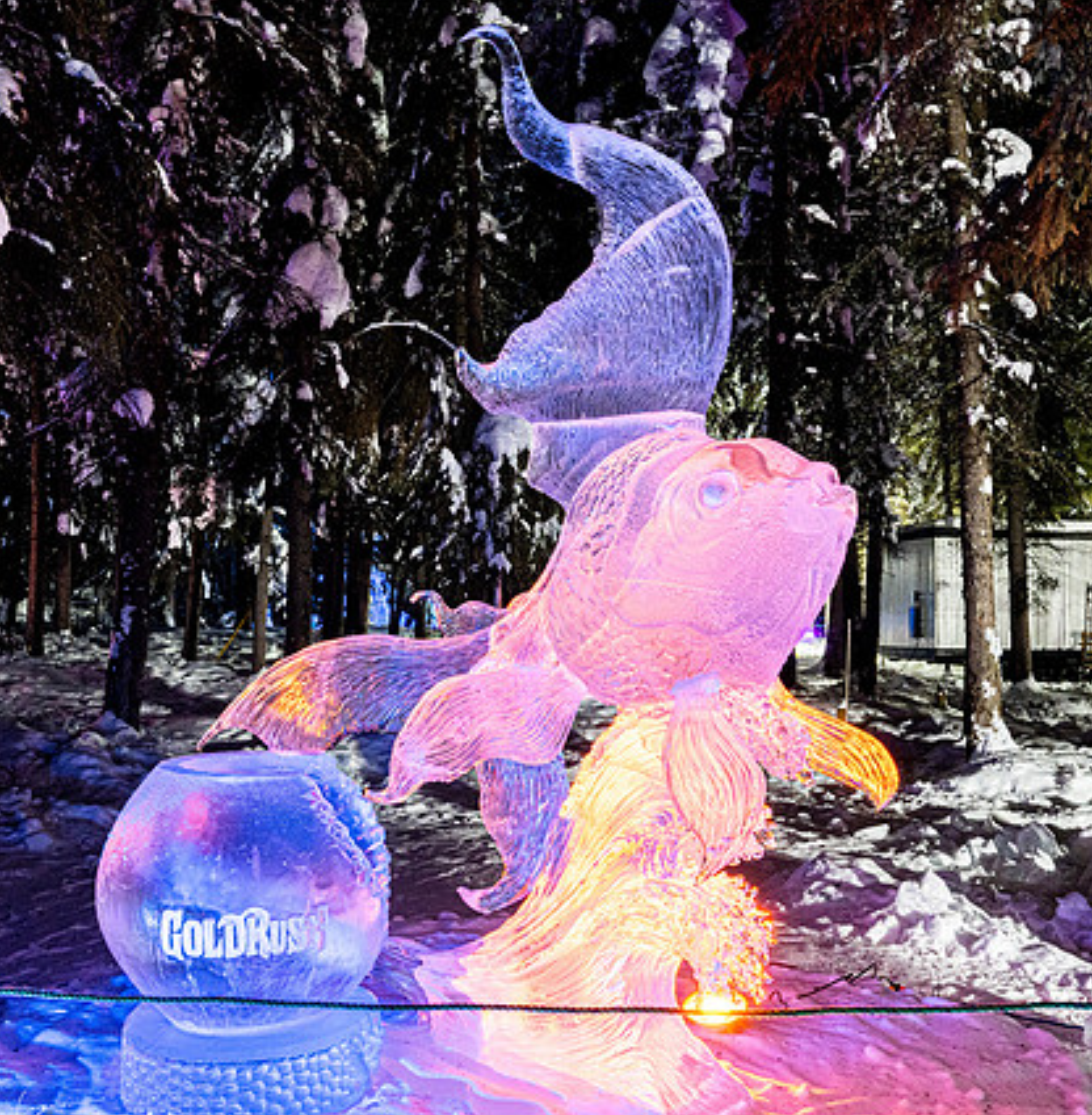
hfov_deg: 49.2
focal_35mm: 33
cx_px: 586
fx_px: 1191
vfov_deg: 50.2
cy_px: 577
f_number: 10
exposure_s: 1/2
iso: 1400
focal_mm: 24
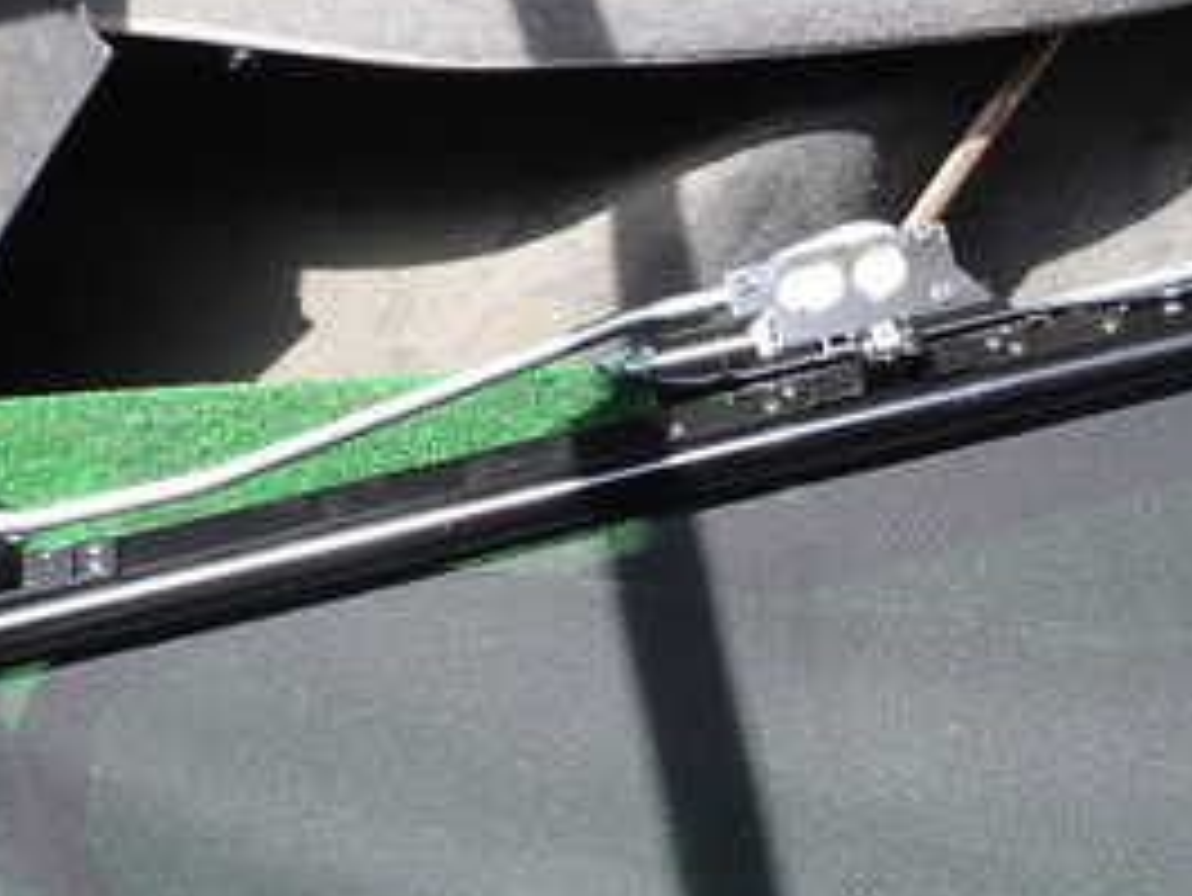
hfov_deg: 28.0
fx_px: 2343
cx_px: 931
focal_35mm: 68
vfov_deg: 21.6
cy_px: 518
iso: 100
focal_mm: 5.4
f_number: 3.2
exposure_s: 1/320
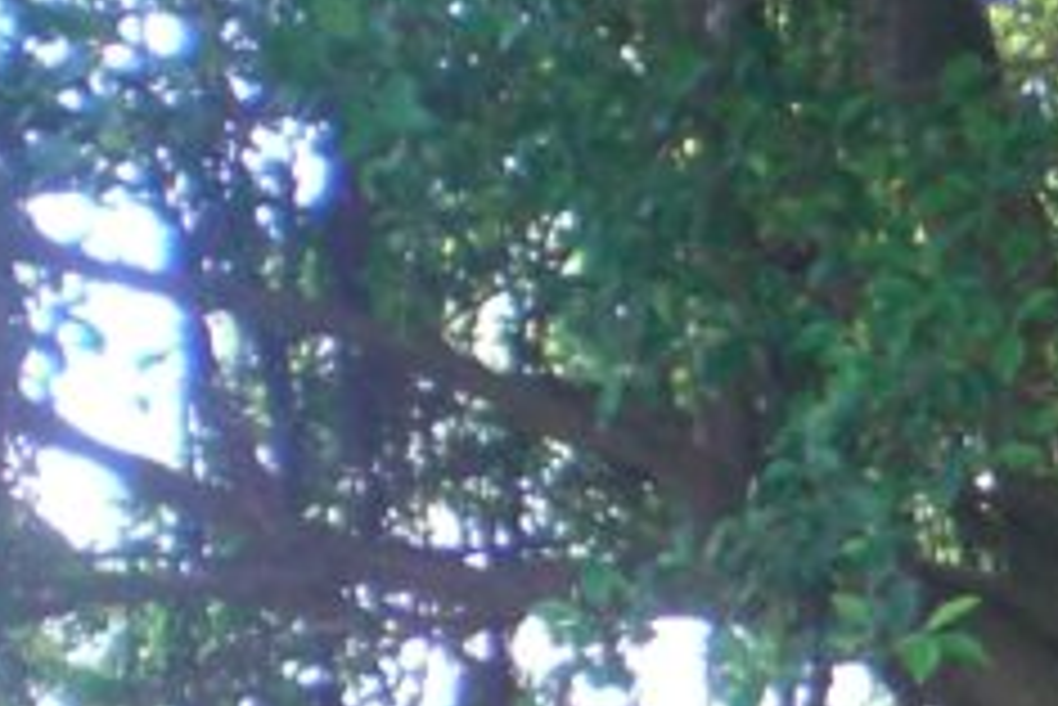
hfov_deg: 10.9
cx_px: 2098
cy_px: 895
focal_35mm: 172
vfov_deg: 7.9
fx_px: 5058
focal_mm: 6.3
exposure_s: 1/100
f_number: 3.1
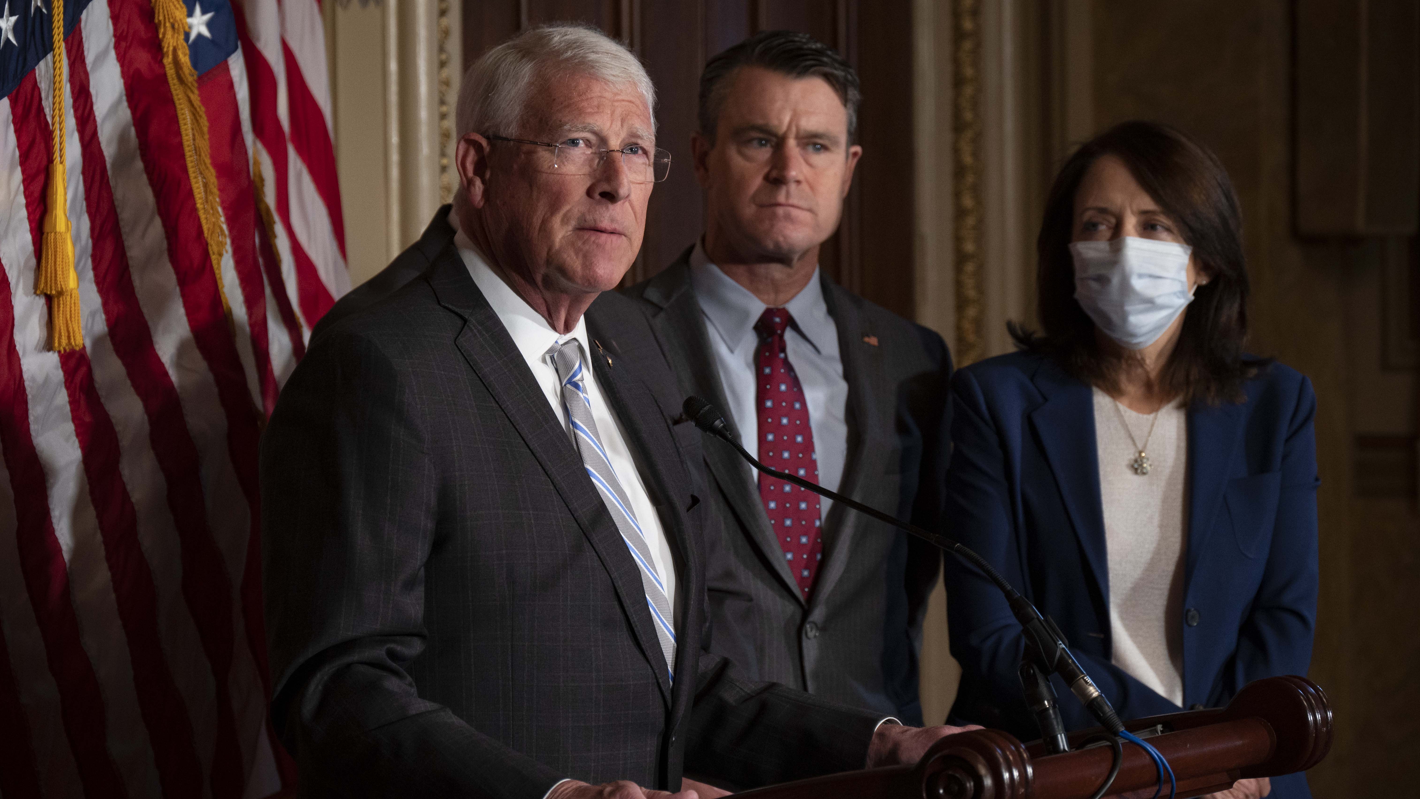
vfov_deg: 9.3
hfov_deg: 16.4
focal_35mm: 131
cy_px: 415
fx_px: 4932
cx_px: 710
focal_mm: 125
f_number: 6.3
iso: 2500
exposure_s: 1/125
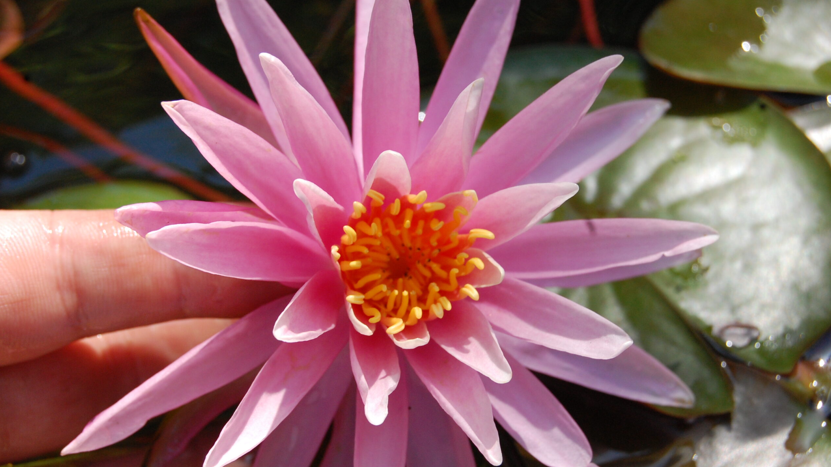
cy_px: 272
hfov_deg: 26.8
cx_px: 416
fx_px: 1741
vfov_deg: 15.3
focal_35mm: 79
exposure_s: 1/500
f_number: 11
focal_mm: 50
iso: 800
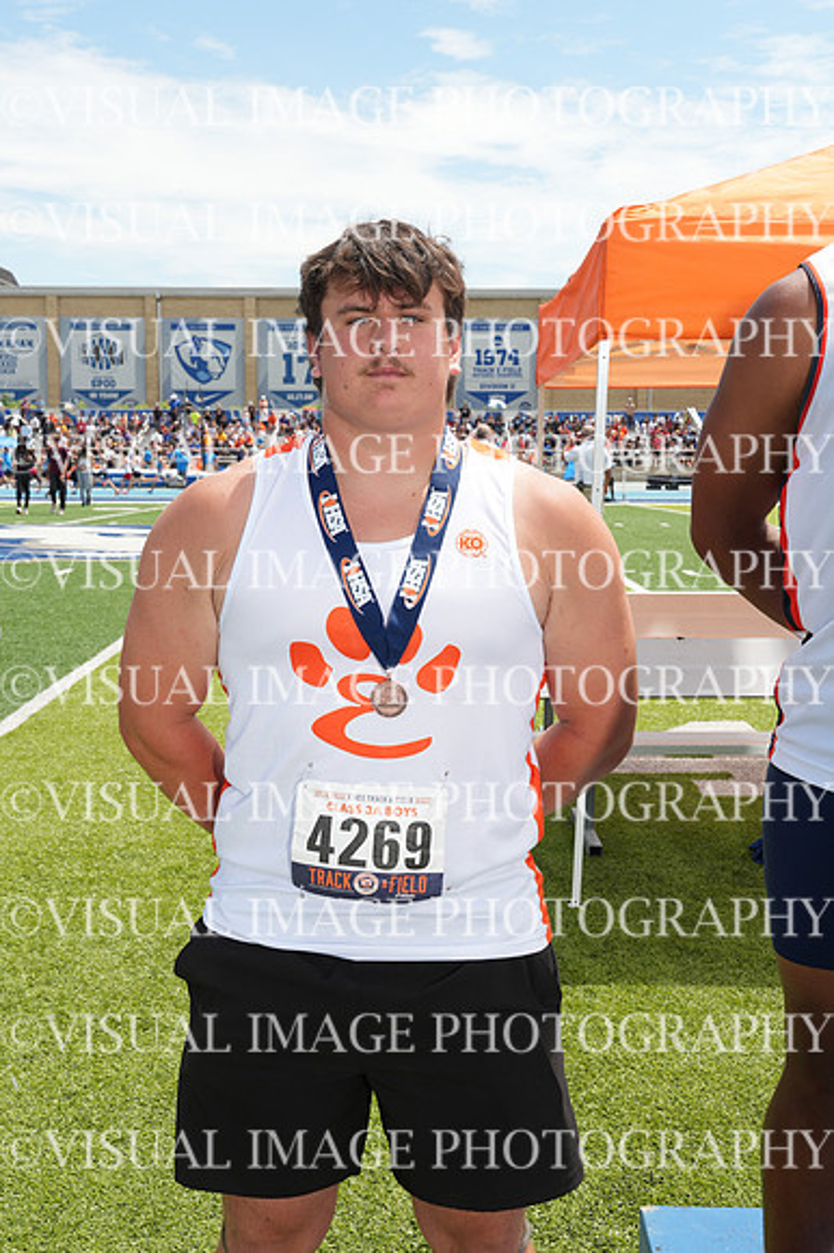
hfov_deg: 28.9
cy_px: 626
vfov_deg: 42.3
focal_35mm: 46
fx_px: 1618
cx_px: 417
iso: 100
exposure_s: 1/160
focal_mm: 31
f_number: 8
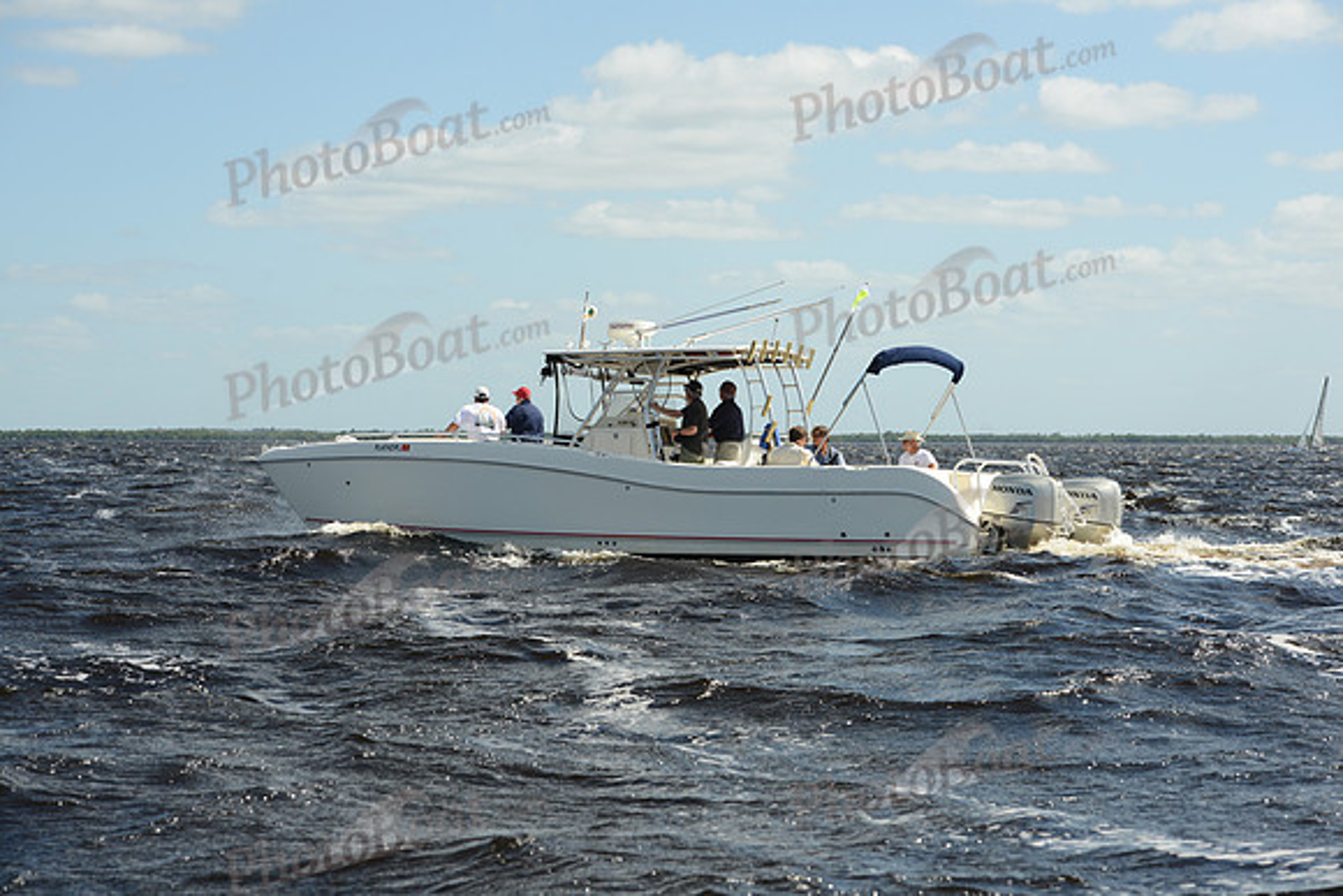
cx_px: 672
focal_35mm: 85
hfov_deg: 23.9
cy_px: 448
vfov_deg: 16.1
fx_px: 3172
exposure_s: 1/1000
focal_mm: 85
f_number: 7.1
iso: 250
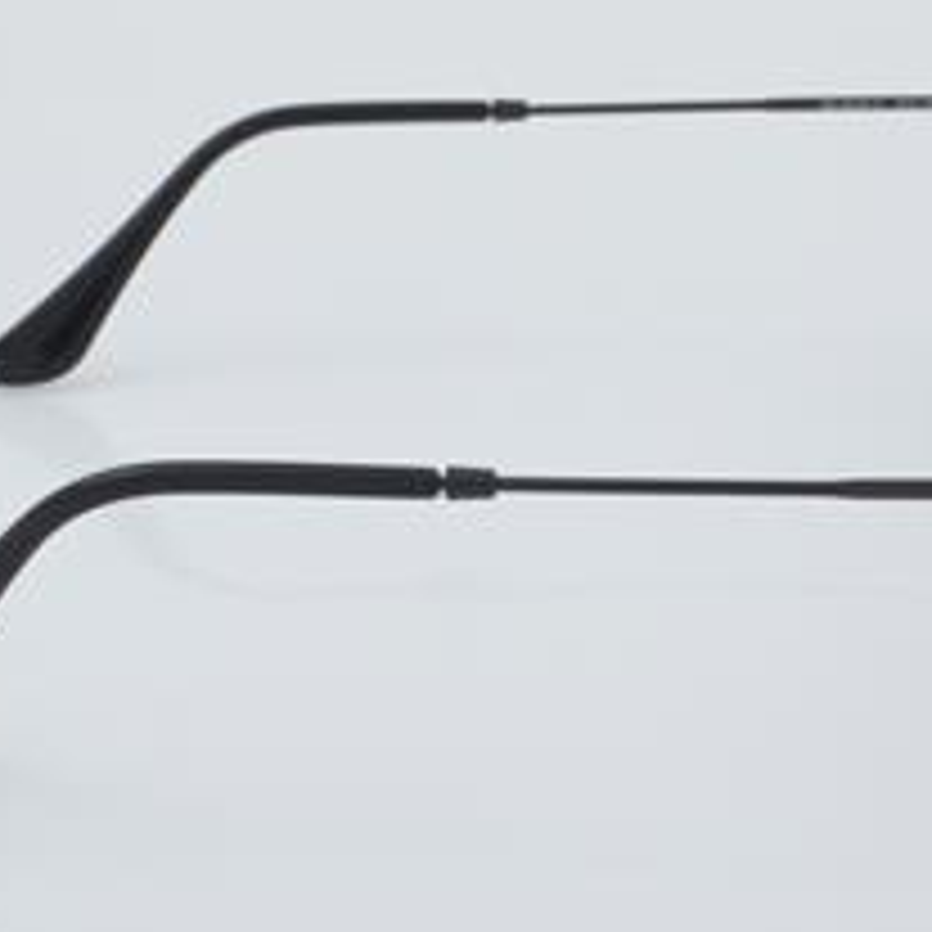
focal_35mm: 123
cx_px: 621
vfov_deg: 14.2
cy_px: 410
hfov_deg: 14.2
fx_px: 3747
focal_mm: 50
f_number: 32
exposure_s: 1/4
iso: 100
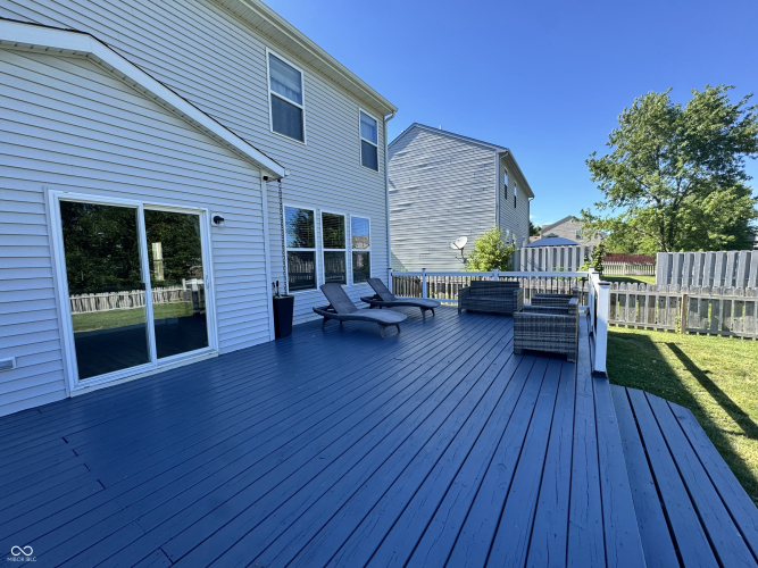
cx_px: 379
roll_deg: +1.7
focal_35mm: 14
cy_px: 284
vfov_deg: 85.7
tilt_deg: -5.3
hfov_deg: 102.1
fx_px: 307
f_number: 2.2
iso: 40
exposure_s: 1/476
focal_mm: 2.22
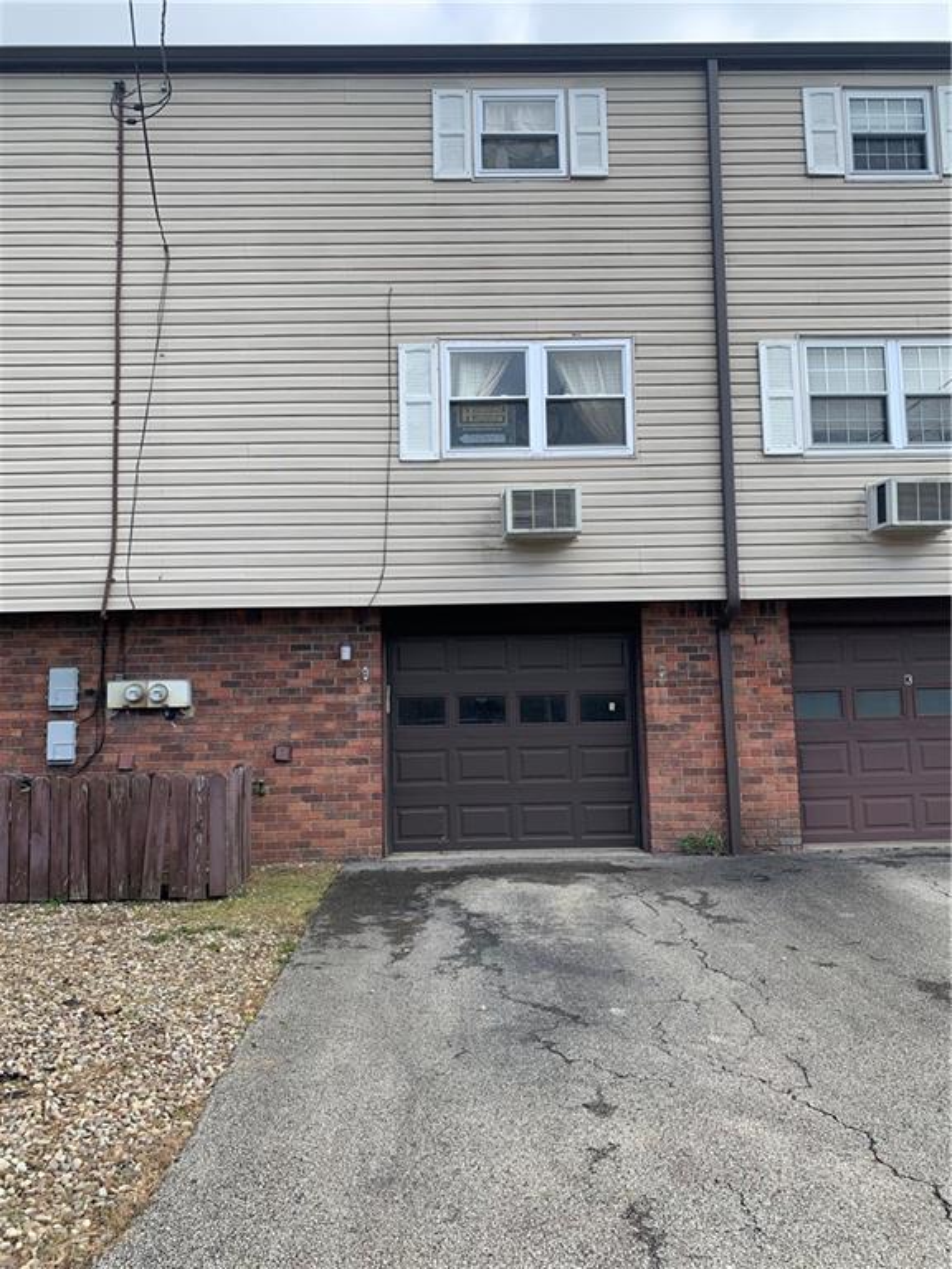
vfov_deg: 67.3
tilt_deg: +5.1
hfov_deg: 53.1
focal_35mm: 26
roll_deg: -0.2
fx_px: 953
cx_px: 476
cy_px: 634
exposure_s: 1/822
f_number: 1.8
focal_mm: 4.25
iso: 25
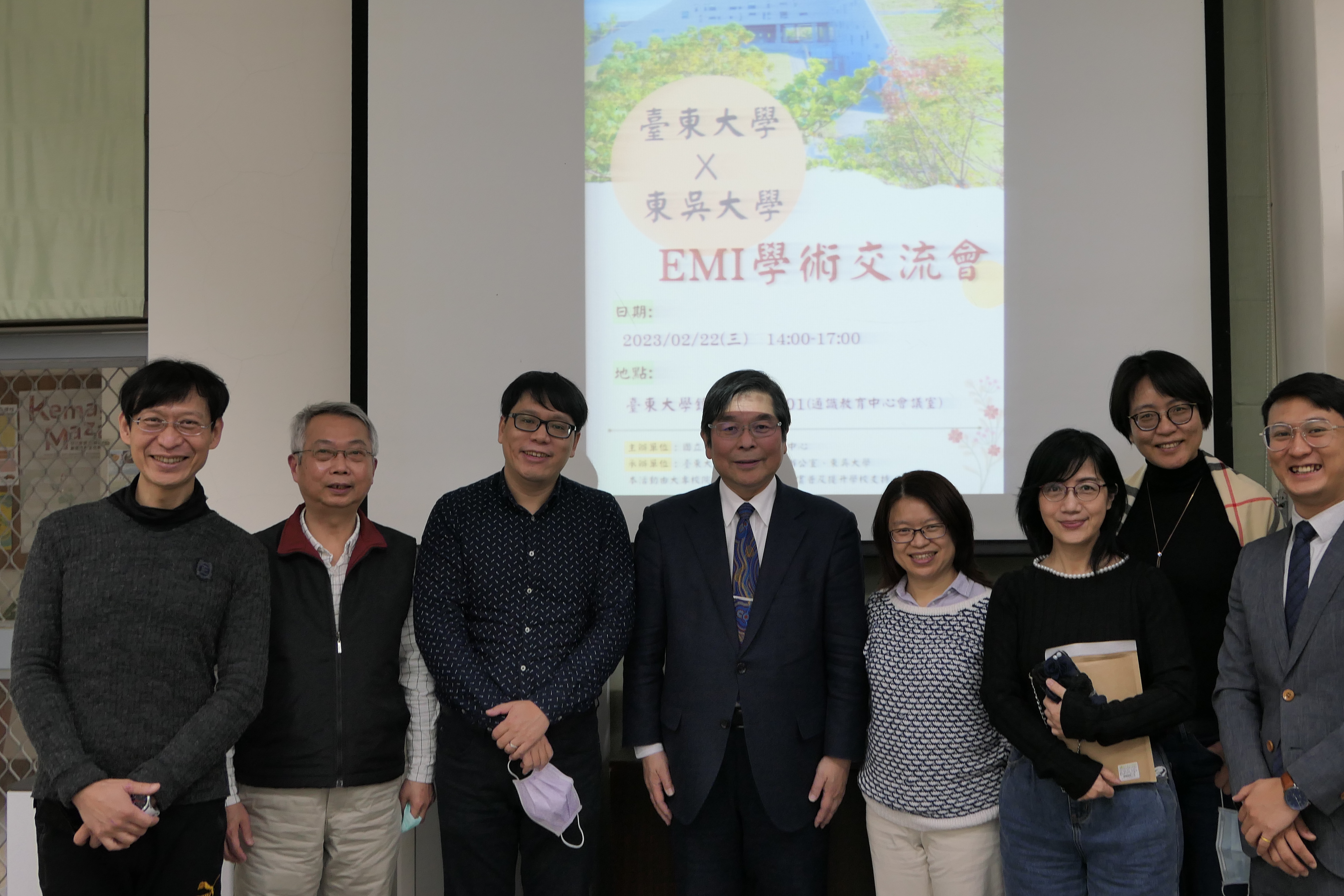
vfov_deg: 36.8
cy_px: 410
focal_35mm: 36
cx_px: 758
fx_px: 1344
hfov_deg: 53.0
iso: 200
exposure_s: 1/80
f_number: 2.8
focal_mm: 11.5
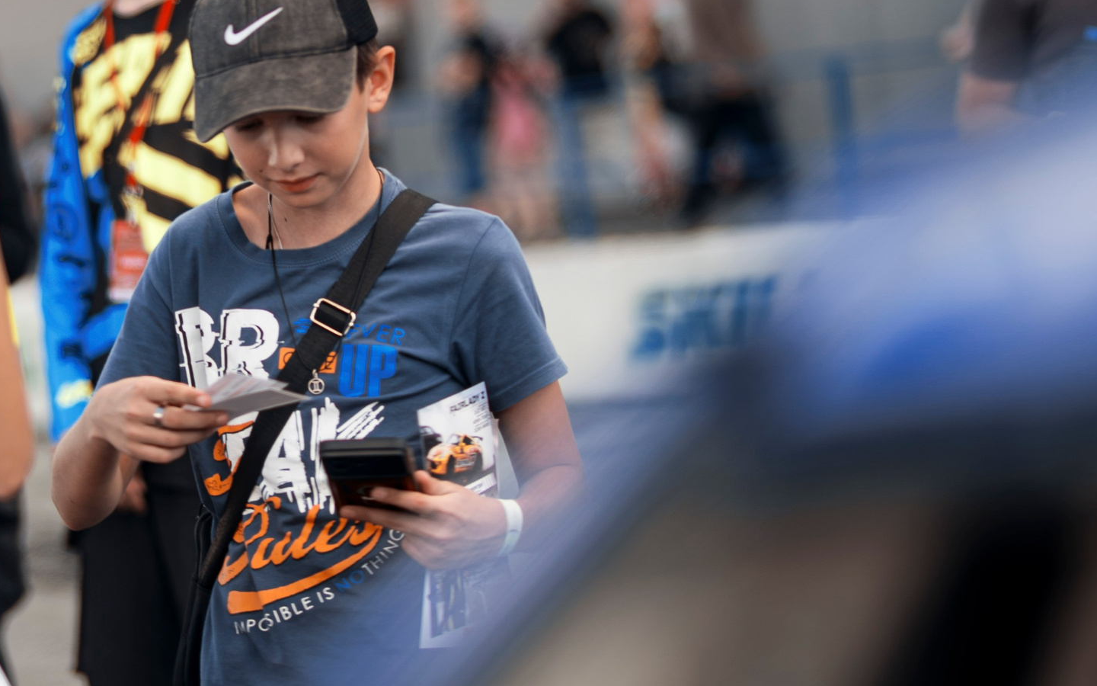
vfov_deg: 8.5
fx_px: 4604
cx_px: 248
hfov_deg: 13.5
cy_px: 333
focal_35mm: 154
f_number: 1.8
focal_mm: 85
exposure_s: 1/100
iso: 100
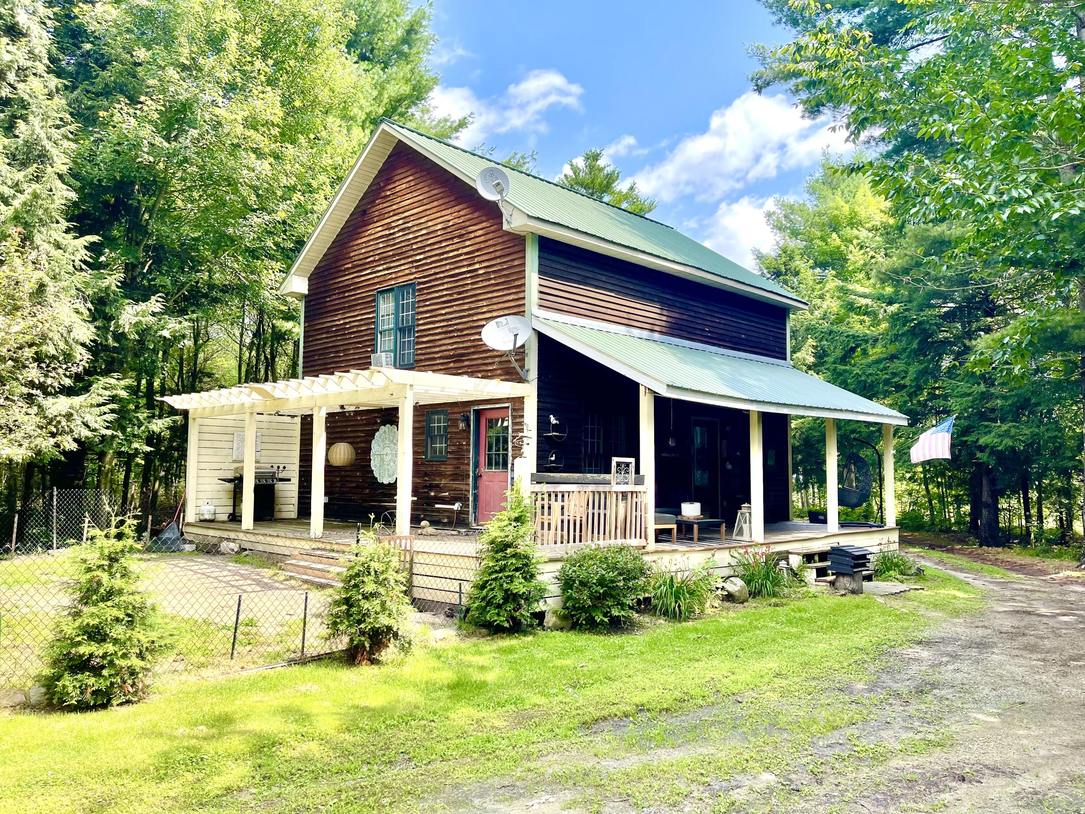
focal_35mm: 25
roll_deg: -1.0
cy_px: 407
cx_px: 542
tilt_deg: +3.2
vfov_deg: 54.9
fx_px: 784
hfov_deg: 69.4
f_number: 1.6
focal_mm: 5.1
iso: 32
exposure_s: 1/842
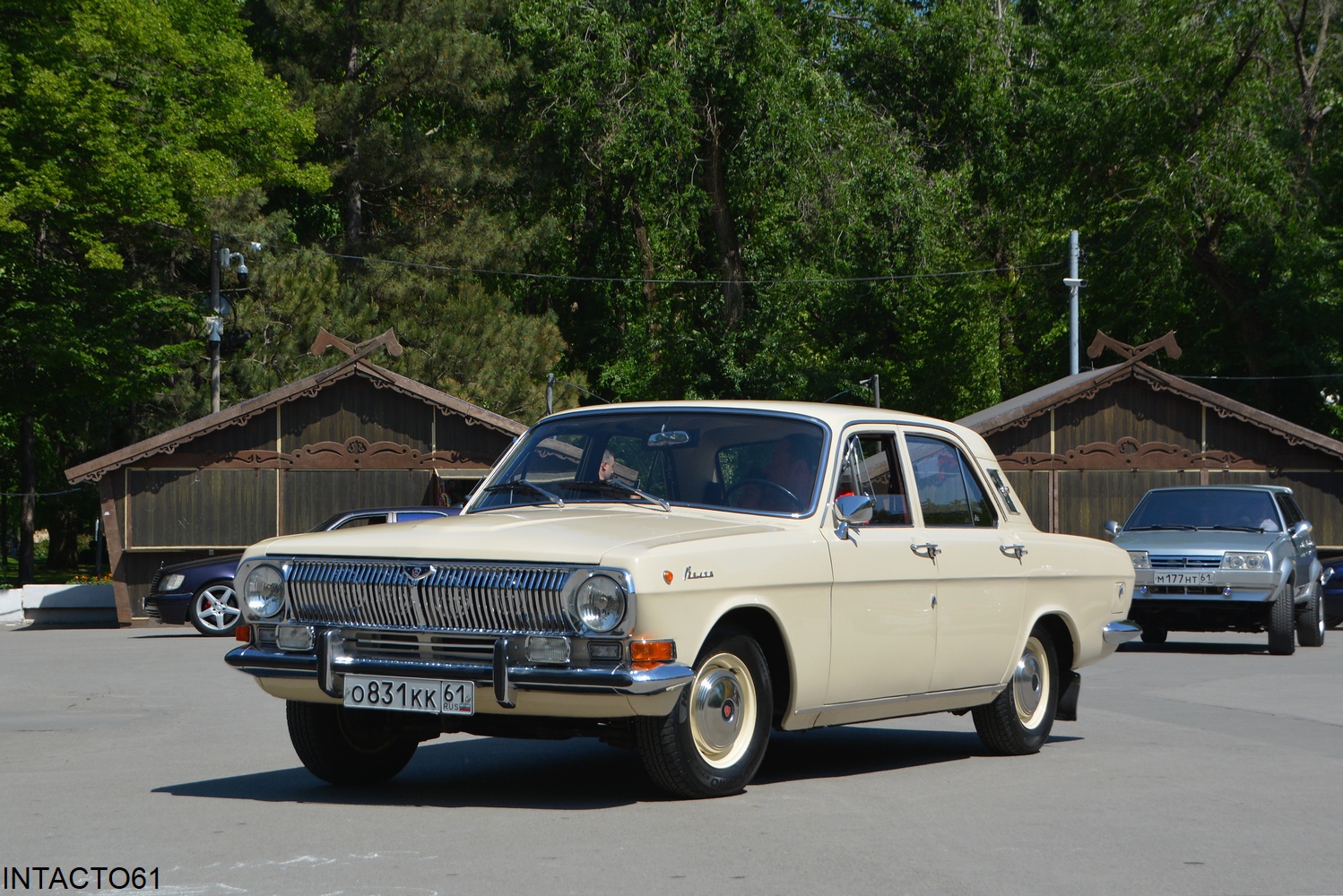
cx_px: 672
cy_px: 448
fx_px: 2463
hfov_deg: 30.5
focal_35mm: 66
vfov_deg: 20.6
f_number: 6.3
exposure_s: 1/1600
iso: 400
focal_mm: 44
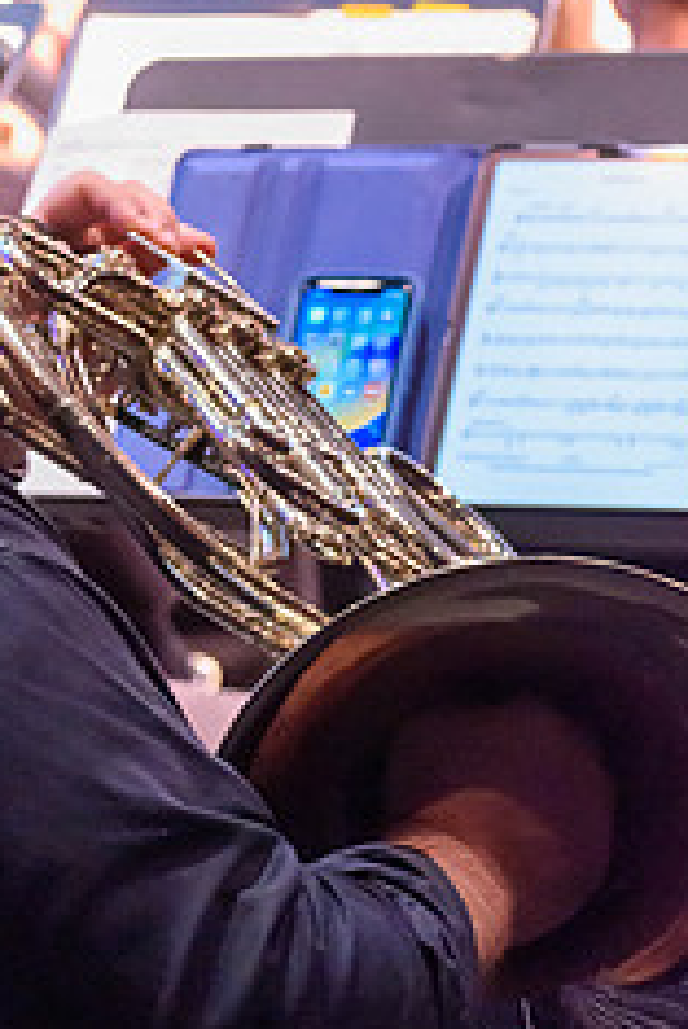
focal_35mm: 201
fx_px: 5753
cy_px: 429
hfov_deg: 6.8
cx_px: 74
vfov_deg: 10.2
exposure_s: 1/125
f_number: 4.5
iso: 5000
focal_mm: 70
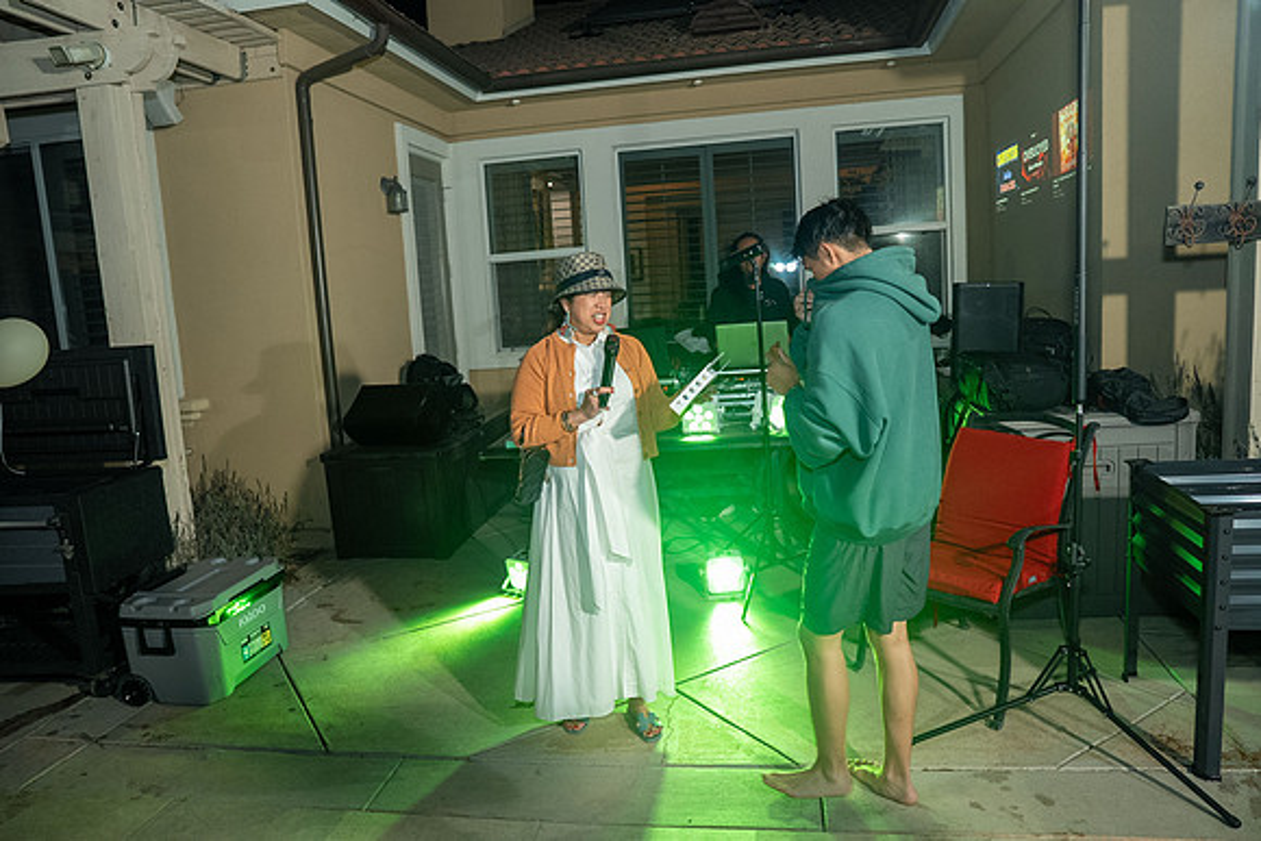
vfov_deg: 53.2
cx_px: 630
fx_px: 841
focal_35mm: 24
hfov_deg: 73.7
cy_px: 420
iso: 1600
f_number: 2.8
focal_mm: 24
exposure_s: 1/160
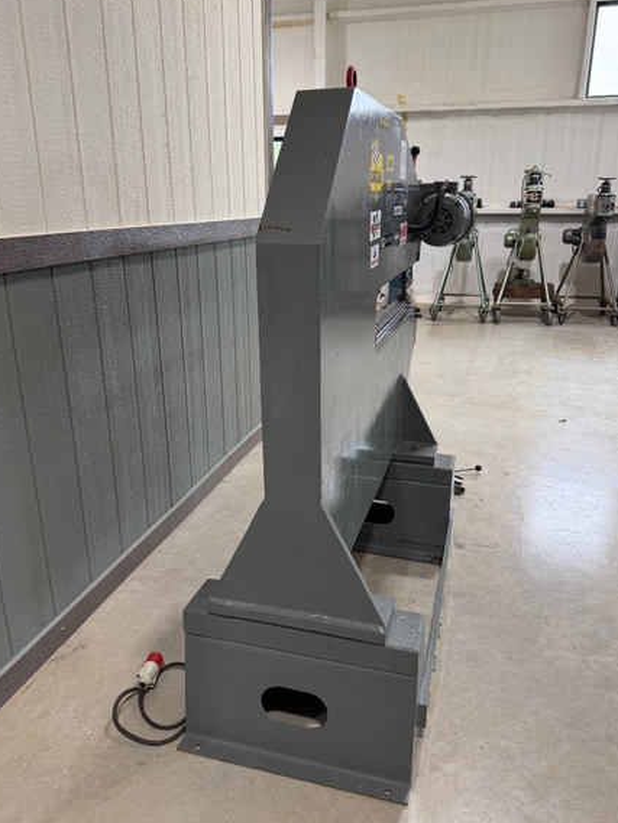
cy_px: 418
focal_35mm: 27
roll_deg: +0.7
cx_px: 304
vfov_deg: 65.3
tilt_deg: -18.4
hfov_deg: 51.4
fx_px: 642
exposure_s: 1/174
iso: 100
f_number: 1.78
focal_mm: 6.76
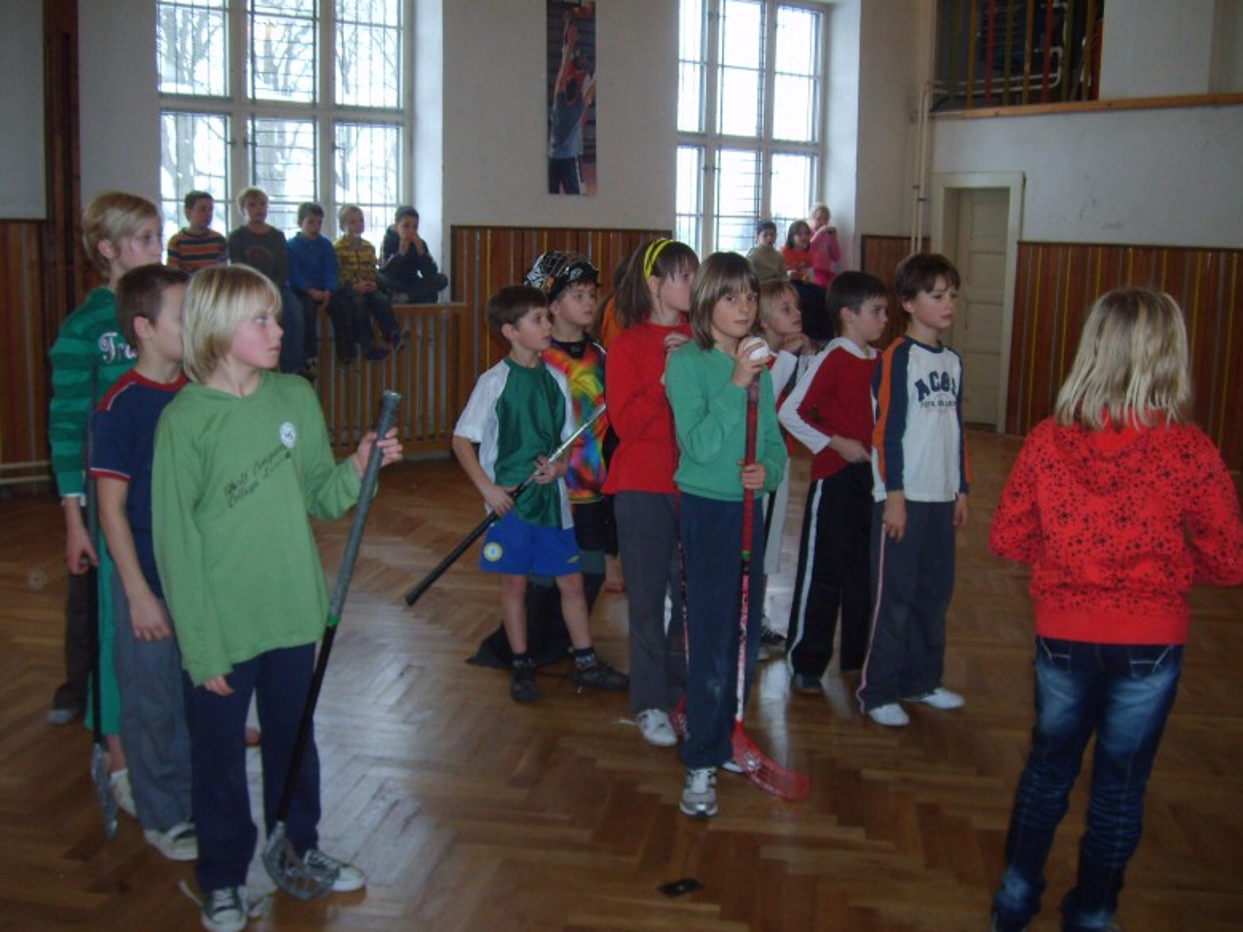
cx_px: 625
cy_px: 476
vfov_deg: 39.6
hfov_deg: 51.4
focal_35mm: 36
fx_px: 1292
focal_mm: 5.8
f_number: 2.8
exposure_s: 1/45
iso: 126
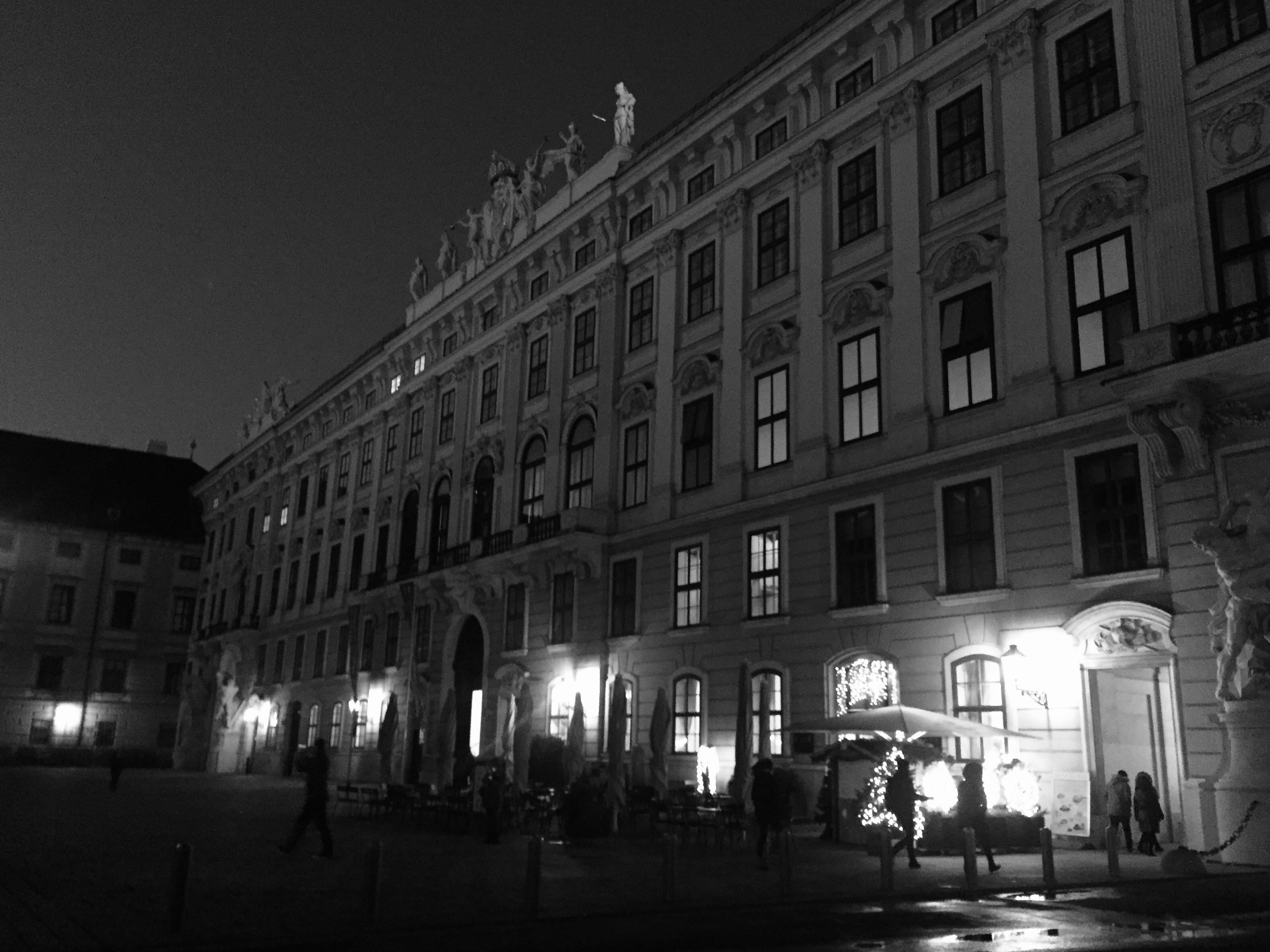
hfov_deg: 60.0
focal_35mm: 30
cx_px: 631
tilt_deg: +14.9
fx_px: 1101
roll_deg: -0.8
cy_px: 467
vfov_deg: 46.8
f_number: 2.2
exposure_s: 1/17
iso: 640
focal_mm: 4.15
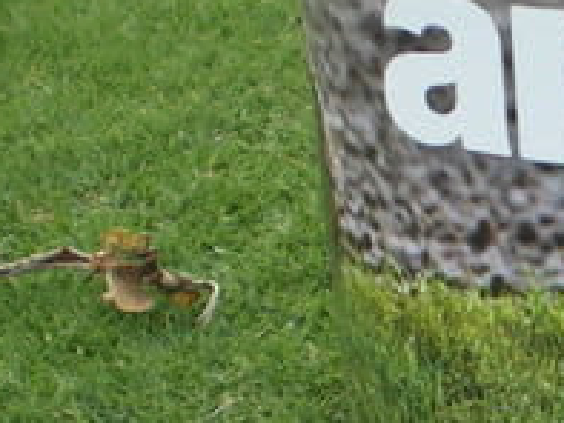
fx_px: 2380
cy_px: 280
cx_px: 719
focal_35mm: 146
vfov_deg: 10.2
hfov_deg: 13.1
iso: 50
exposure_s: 1/160
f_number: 3.1
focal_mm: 6.3
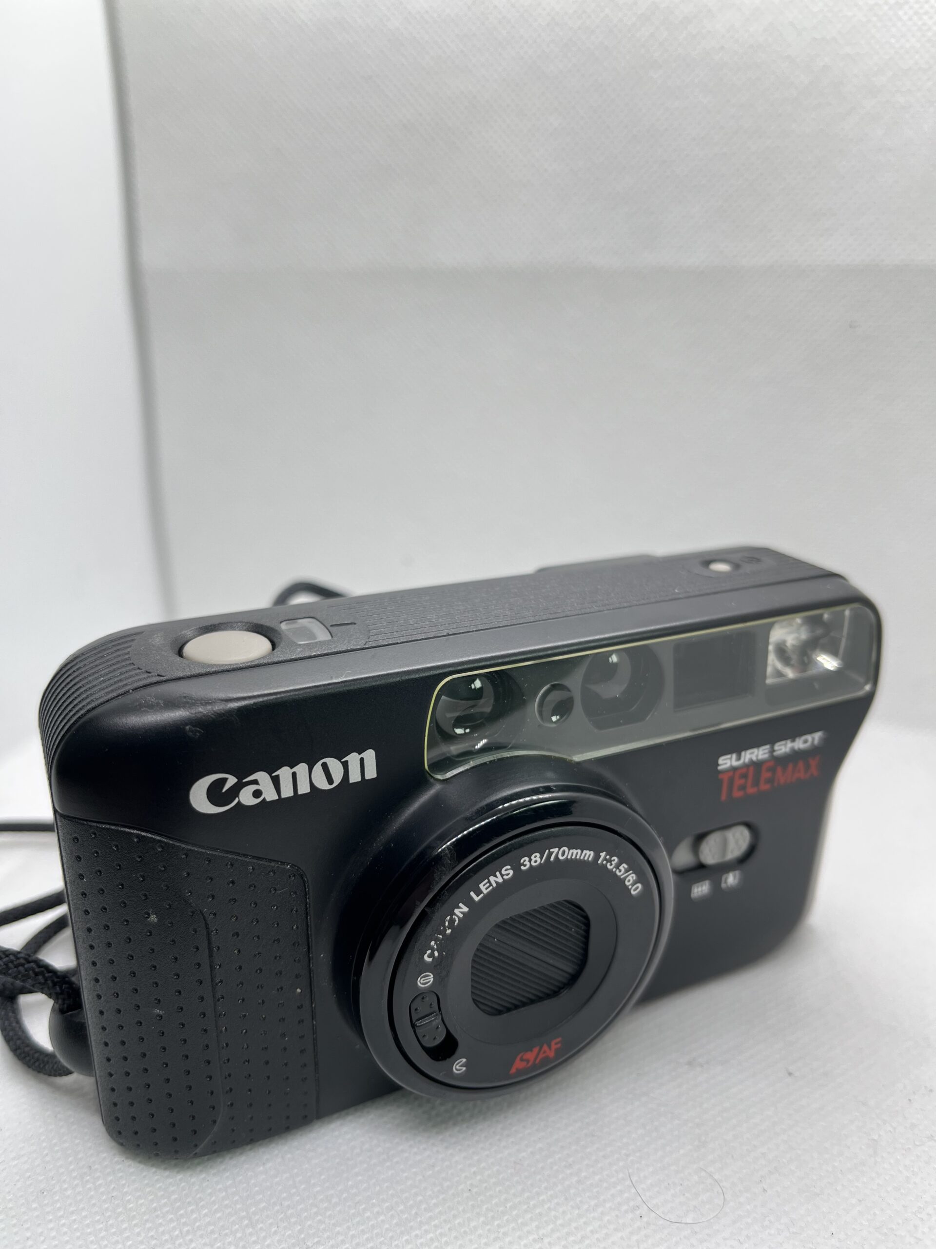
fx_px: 937
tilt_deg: -21.2
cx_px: 468
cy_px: 624
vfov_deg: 67.3
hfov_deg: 53.1
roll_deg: +0.0
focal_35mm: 26
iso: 32
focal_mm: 5.1
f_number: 1.6
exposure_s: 1/122
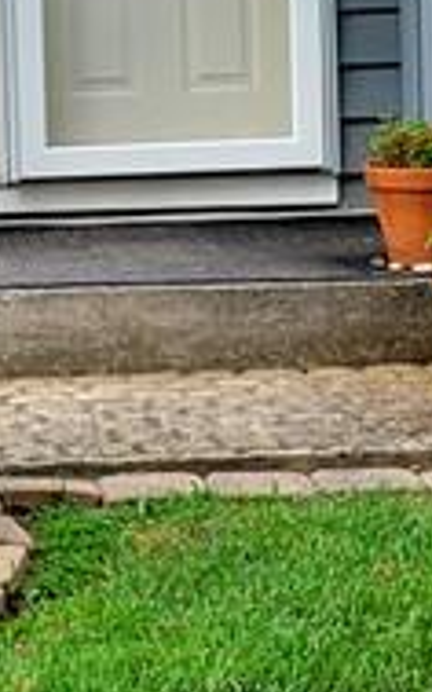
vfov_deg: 14.0
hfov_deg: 8.5
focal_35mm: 149
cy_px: 179
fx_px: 2809
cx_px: -337
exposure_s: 1/400
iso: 40
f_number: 1.8
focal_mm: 5.4
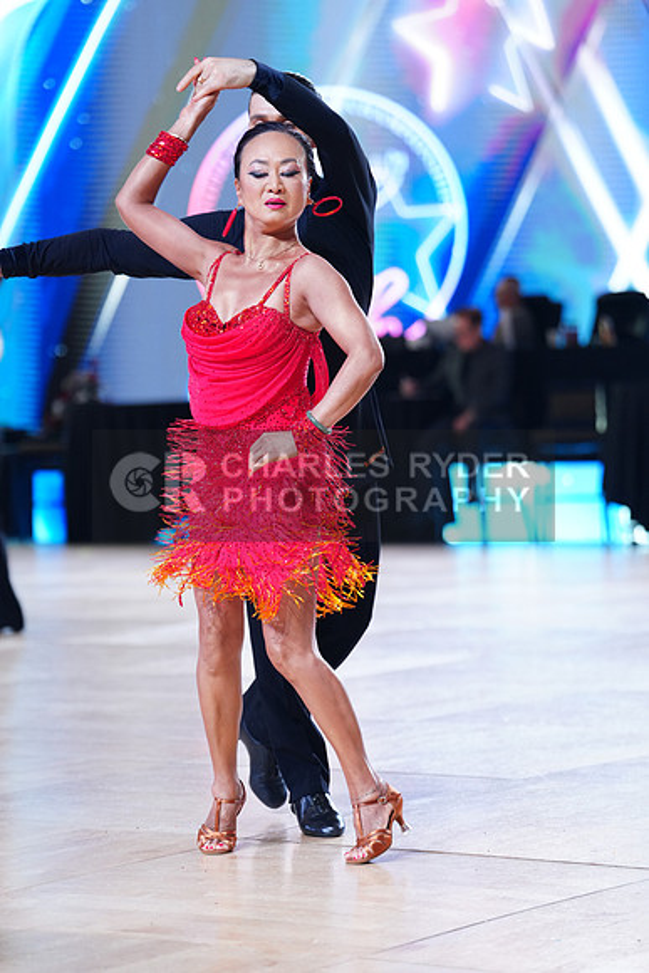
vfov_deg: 17.2
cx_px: 324
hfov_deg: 11.5
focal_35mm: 119
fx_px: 3216
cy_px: 486
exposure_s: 1/640
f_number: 2.8
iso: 1250
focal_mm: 119
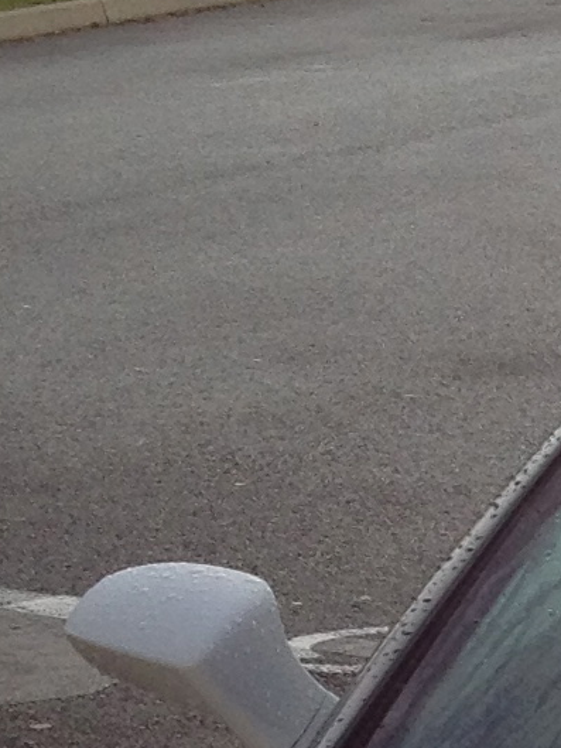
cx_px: 1446
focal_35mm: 216
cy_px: 1336
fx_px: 4666
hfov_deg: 6.5
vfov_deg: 8.8
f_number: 2.4
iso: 64
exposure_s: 1/673
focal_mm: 4.28
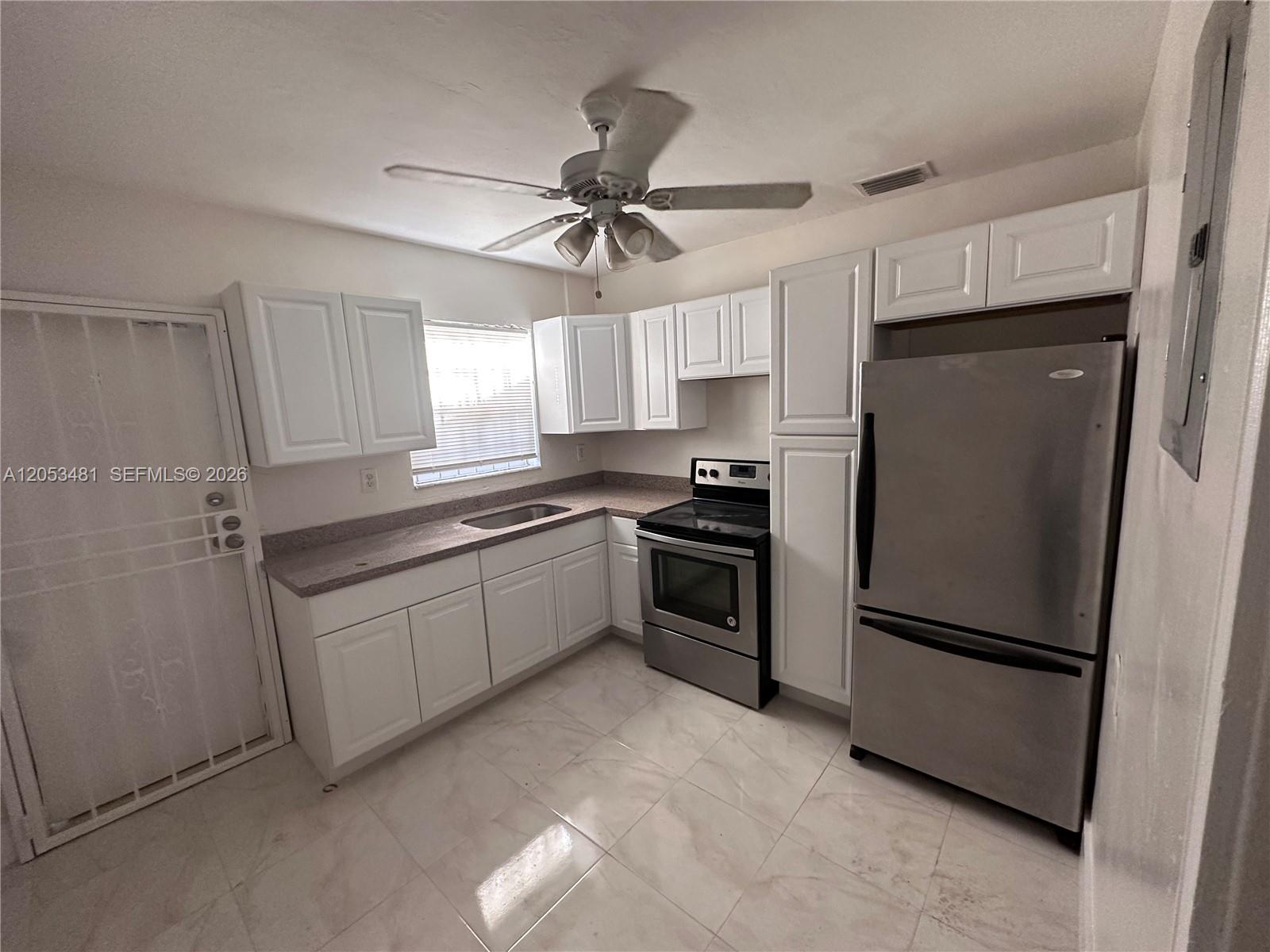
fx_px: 514
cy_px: 476
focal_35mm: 14
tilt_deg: -7.9
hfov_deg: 102.1
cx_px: 635
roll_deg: +3.1
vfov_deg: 85.7
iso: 320
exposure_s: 1/91
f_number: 2.2
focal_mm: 2.22
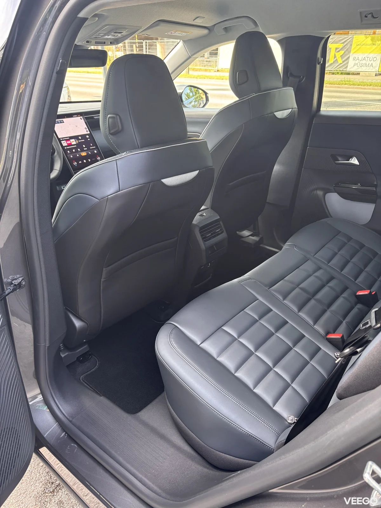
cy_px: 254
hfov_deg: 53.1
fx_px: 382
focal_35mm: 26
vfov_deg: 67.3
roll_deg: +0.2
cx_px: 190
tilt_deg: -28.1
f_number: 1.6
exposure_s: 1/80
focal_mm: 5.96
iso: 125
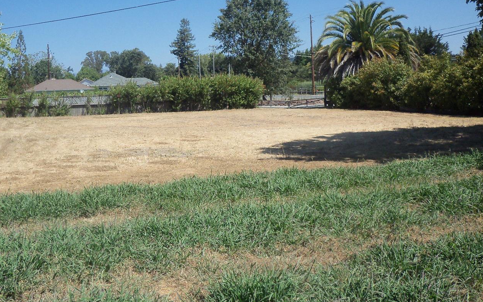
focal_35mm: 43
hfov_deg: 46.0
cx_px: 198
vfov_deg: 29.7
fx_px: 566
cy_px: 103
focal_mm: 5.7
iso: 80
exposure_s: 1/160
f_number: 8.8
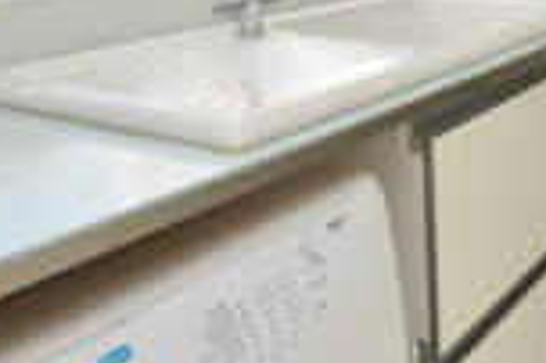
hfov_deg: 36.5
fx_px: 712
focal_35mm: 47
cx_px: 578
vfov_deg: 27.3
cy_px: 16
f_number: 10
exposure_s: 1/80
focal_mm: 10
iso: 400
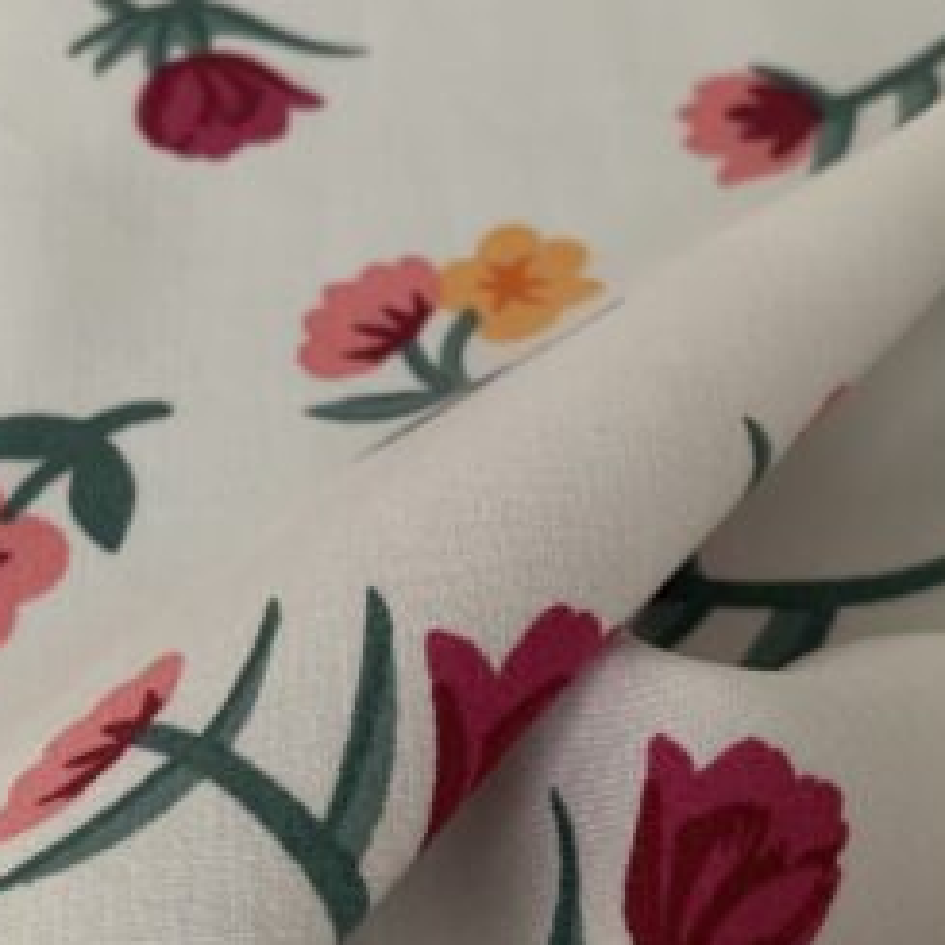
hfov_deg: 35.2
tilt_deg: -52.3
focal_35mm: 48
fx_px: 1483
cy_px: 339
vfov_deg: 35.1
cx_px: 378
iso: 250
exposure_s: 1/60
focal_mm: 4.25
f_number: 1.8
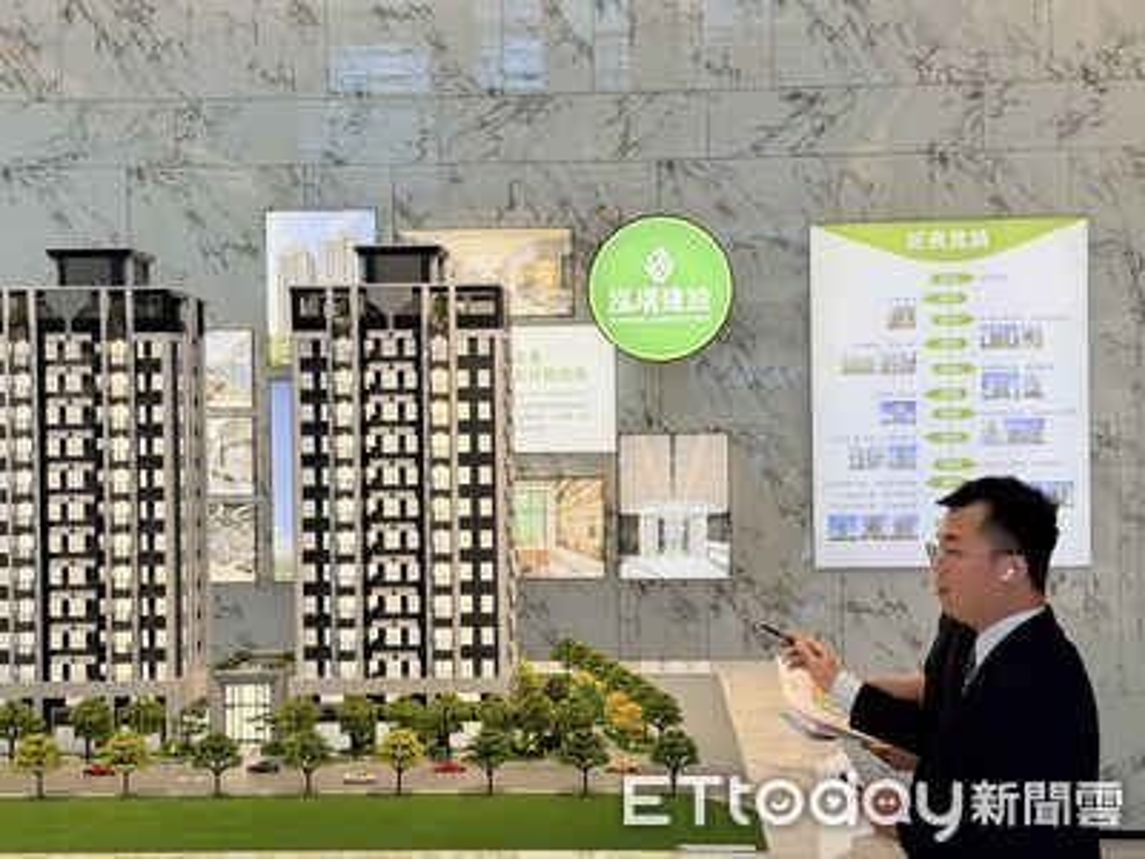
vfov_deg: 30.3
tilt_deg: -1.1
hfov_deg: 39.7
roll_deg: +2.0
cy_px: 430
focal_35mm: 48
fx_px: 1588
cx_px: 572
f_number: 1.78
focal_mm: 6.76
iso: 100
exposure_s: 1/120
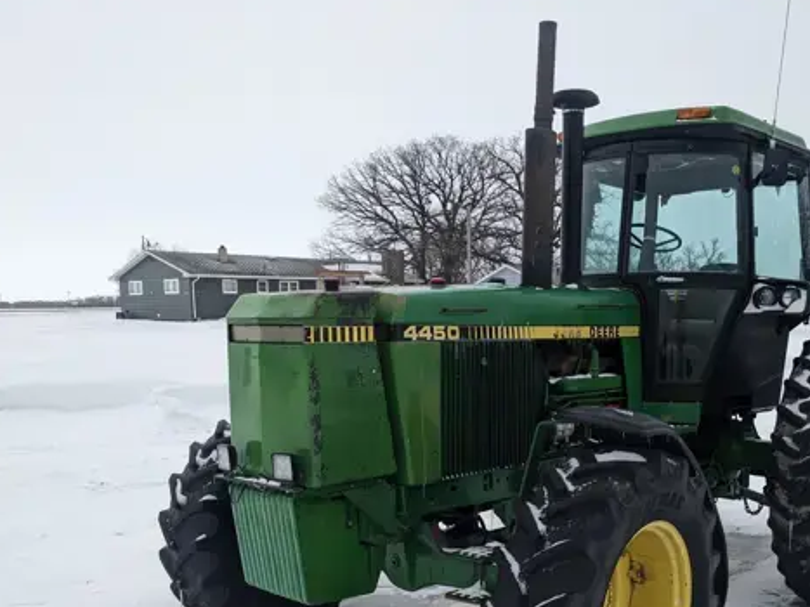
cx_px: 494
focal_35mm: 37
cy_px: 401
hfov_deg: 49.8
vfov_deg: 38.3
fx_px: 866
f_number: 1.73
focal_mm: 4.38
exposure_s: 1/7812
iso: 96
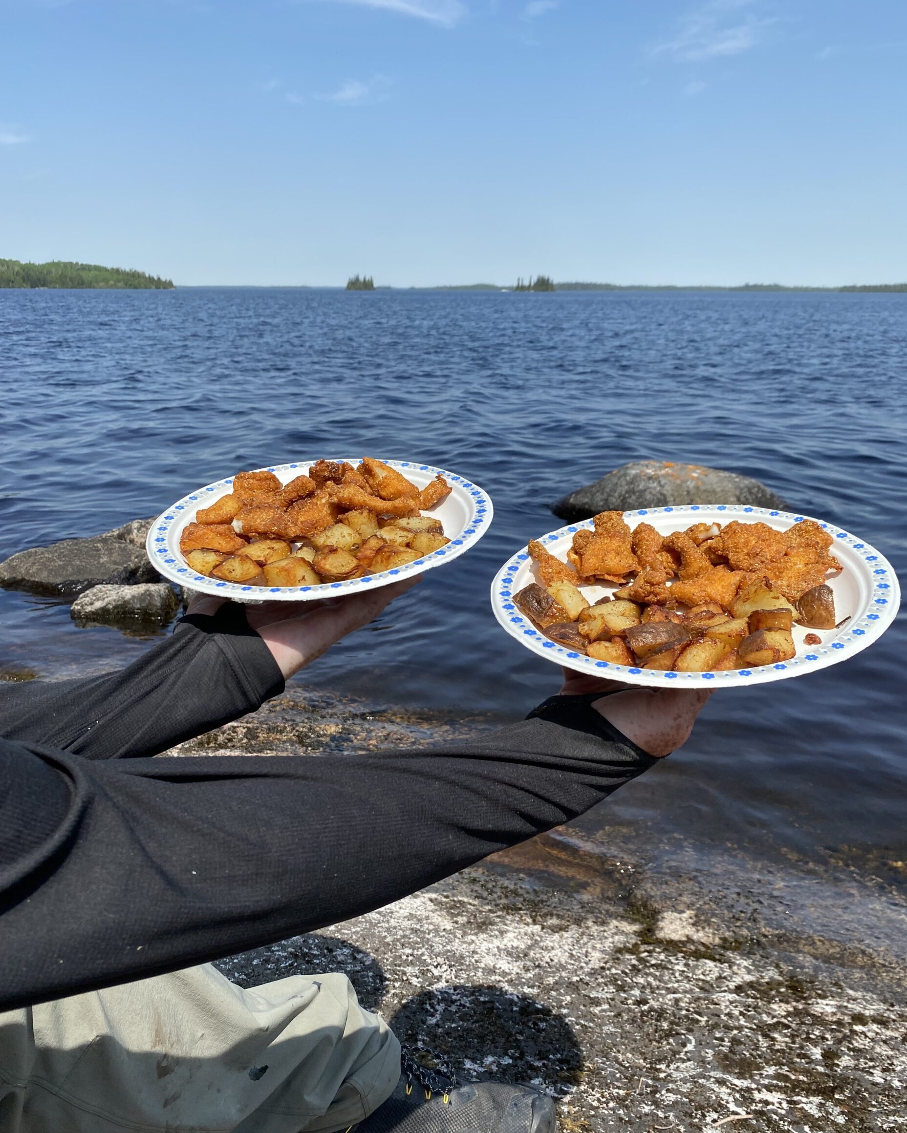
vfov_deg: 62.1
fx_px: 940
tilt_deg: -17.9
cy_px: 608
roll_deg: +0.3
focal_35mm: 28
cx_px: 465
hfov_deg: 51.5
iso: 32
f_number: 1.8
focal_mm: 4.25
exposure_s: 1/2358
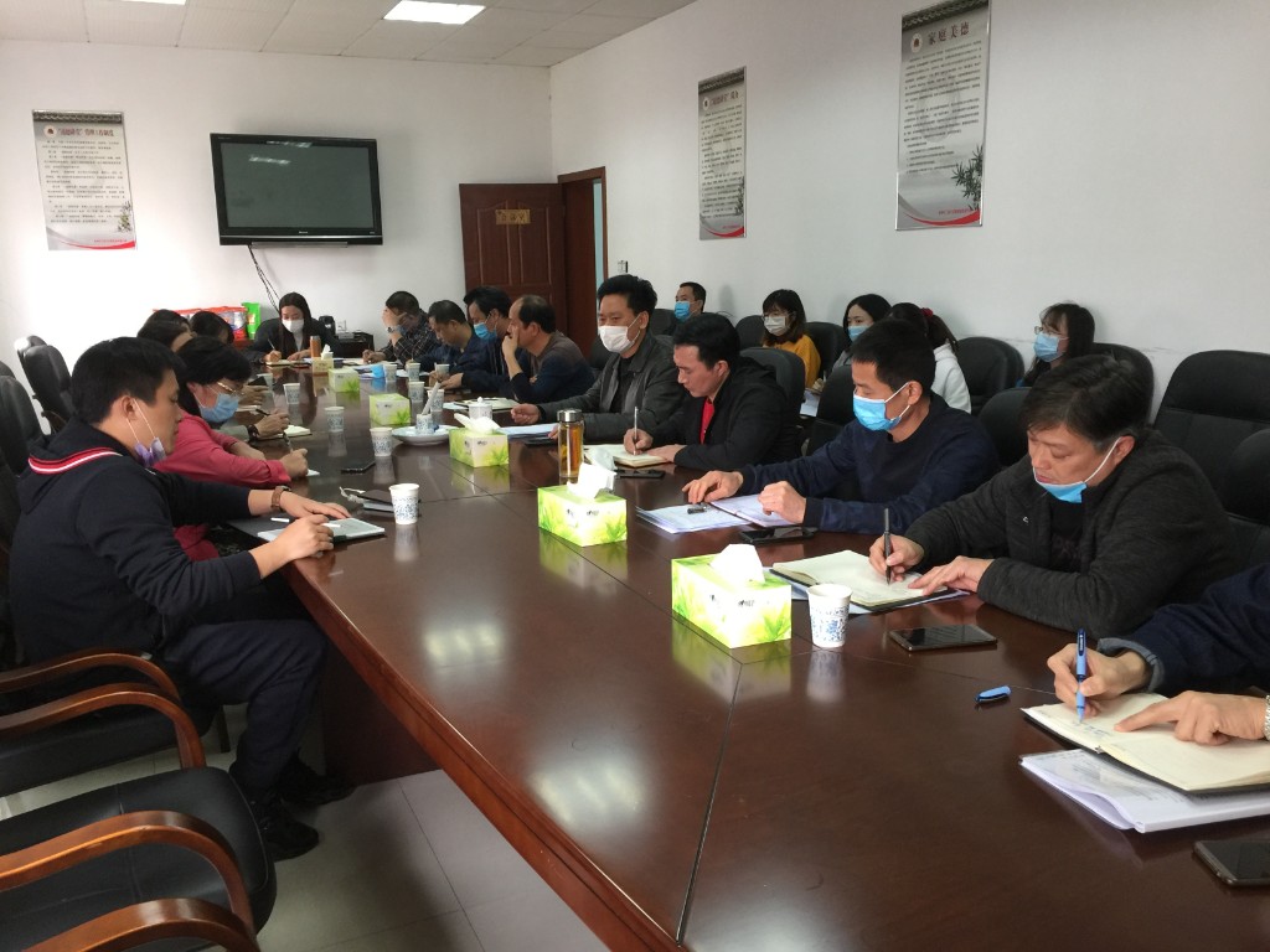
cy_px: 476
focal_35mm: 29
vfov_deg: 48.2
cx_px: 635
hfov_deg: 61.7
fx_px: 1064
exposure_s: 1/33
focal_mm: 4.15
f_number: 2.2
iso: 64
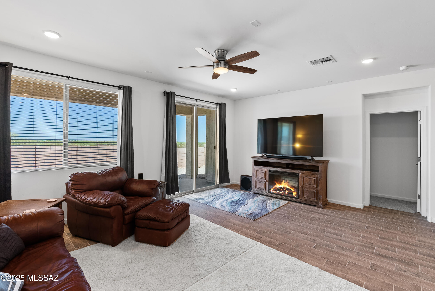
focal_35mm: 16
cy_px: 146
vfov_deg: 73.8
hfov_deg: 96.7
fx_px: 193
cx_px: 218
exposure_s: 1/1.25
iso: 200
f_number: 8
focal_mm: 16
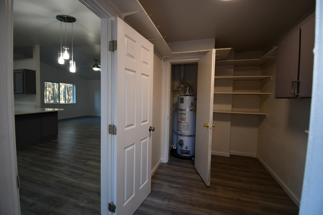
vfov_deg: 77.3
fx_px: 135
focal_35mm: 15
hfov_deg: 100.4
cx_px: 162
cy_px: 108
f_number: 4.5
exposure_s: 1/60
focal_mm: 10
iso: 400
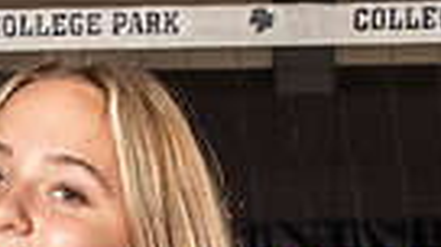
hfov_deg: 10.3
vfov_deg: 5.5
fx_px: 2428
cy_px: 689
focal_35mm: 208
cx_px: -19
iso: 640
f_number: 11
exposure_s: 1/250
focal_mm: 60
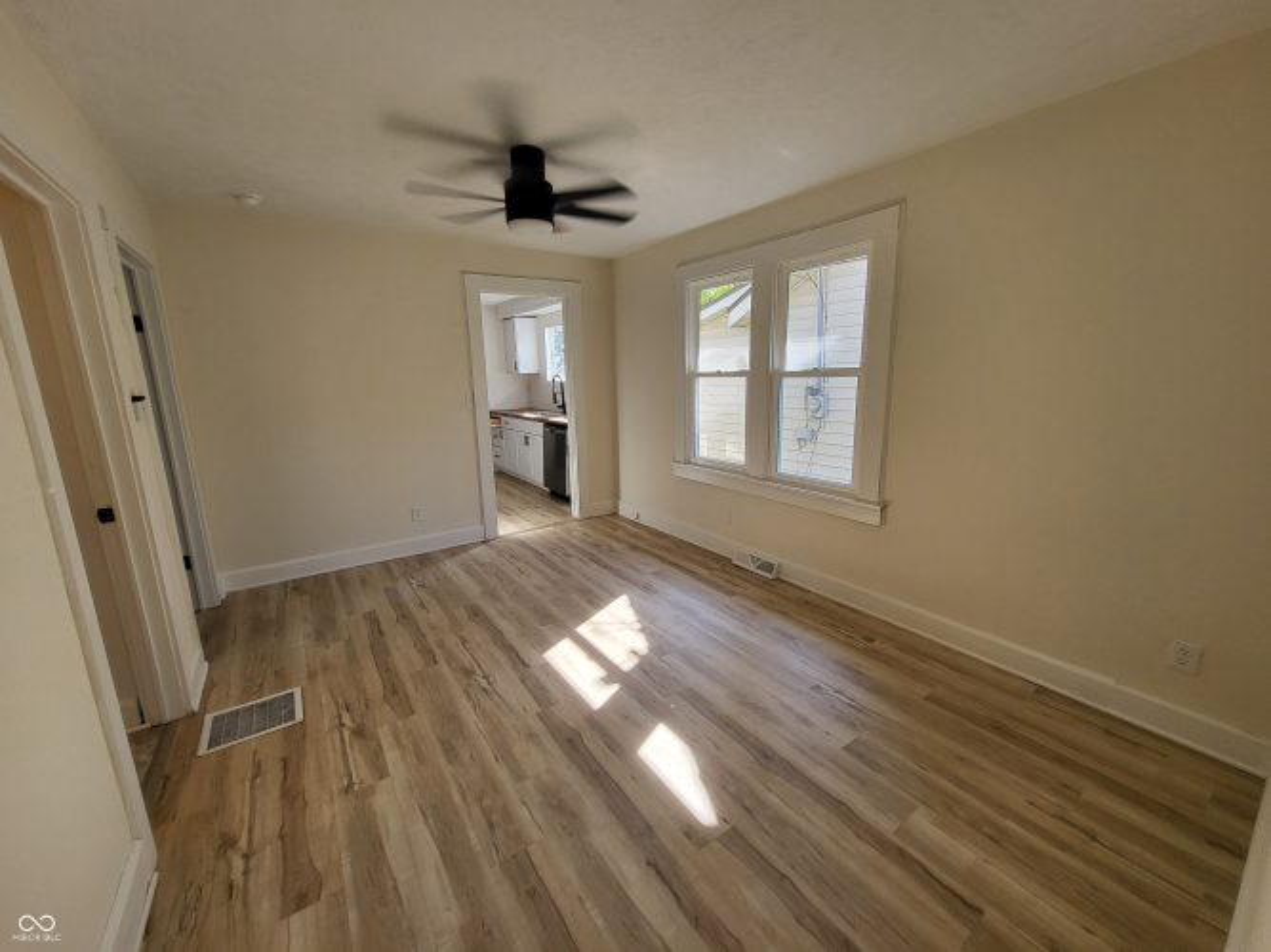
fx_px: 477
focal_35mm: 13
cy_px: 476
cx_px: 636
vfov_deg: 89.9
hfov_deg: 106.2
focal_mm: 1.74
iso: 50
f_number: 2.2
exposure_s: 1/60
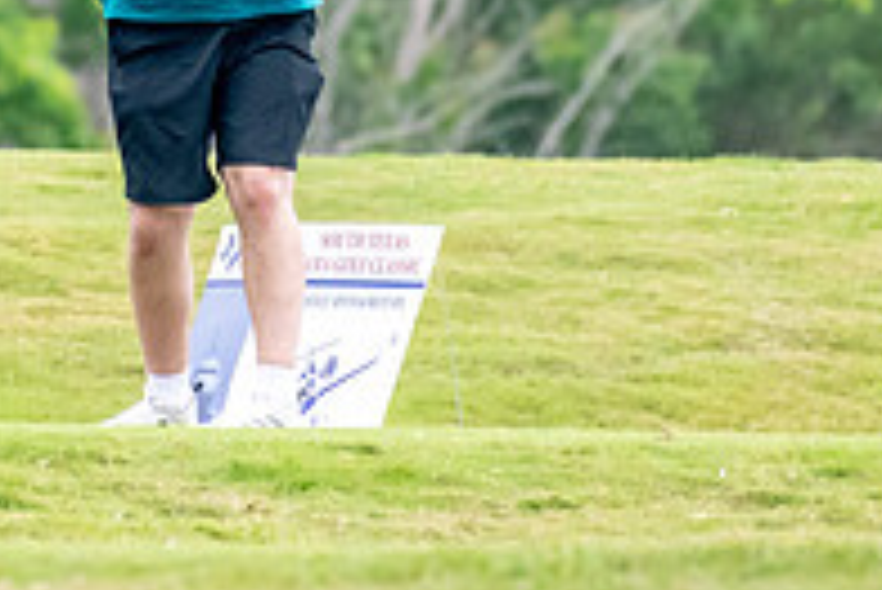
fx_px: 54404
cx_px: 94
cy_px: -196
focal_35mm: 2219
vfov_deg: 0.6
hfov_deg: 0.9
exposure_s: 1/2000
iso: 3200
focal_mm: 500
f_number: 5.6
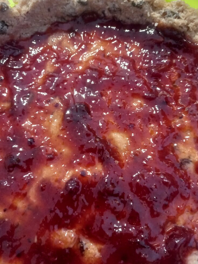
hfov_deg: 53.0
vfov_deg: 67.3
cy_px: 136
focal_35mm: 26
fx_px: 198
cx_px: 99
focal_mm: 4.6
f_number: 2
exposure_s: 1/20
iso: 500
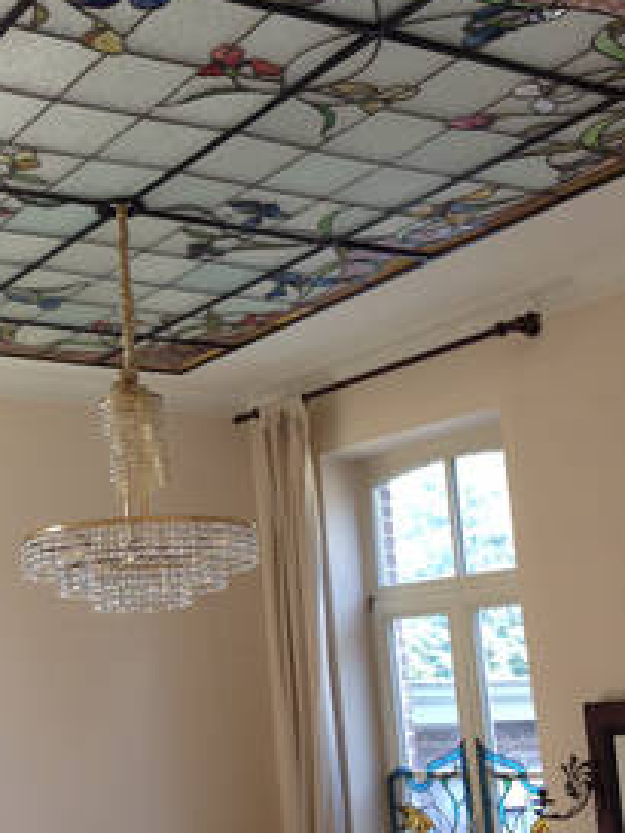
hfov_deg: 22.6
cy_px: 400
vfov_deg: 30.2
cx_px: 120
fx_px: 1540
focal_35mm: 64
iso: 50
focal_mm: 4.28
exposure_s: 1/60
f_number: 2.4
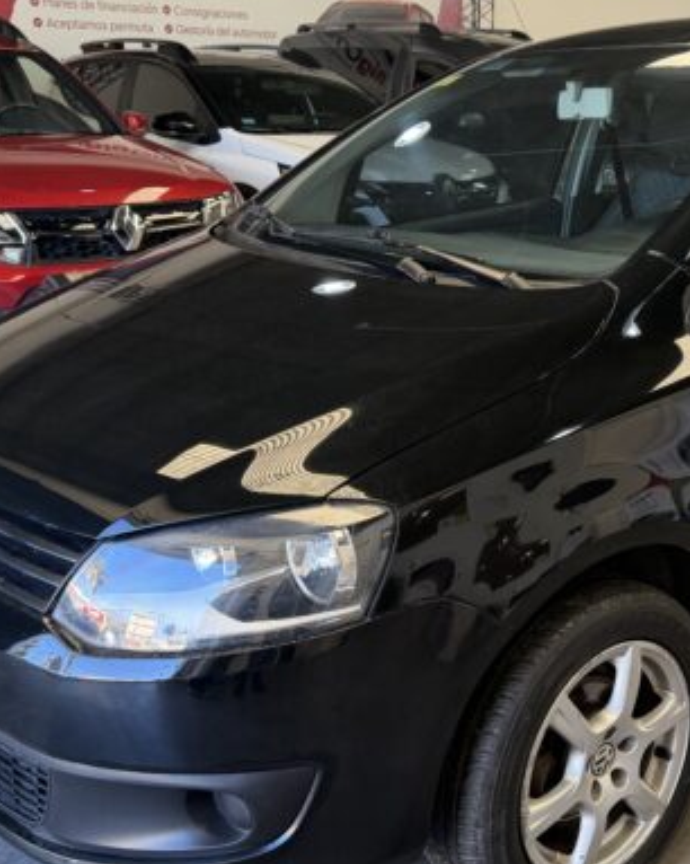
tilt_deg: -14.4
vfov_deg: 39.6
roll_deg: -1.1
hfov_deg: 31.6
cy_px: 431
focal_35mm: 47
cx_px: 494
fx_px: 1201
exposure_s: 1/121
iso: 200
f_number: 1.78
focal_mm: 6.76
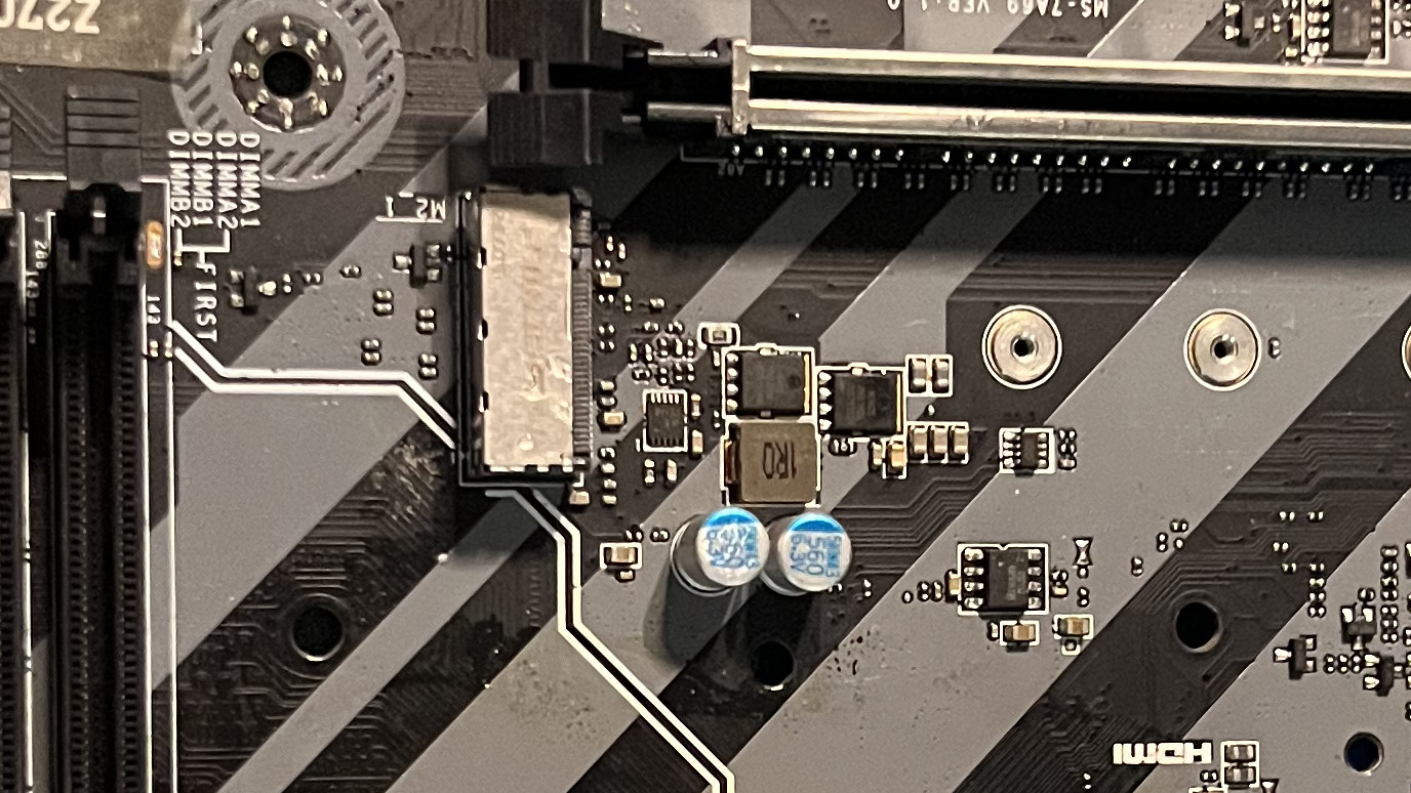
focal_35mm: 83
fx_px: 3105
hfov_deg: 25.6
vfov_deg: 14.5
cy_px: 648
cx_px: 795
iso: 640
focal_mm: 5.1
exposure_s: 1/40
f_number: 1.6
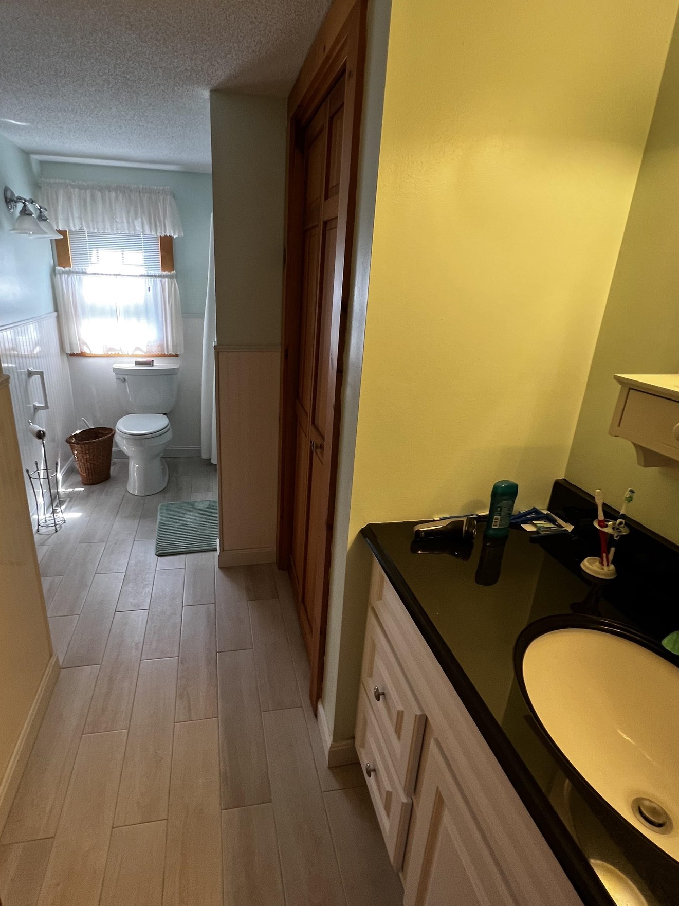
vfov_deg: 91.0
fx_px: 445
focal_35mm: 17
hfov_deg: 74.3
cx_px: 292
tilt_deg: -19.5
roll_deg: -1.0
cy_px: 452
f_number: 1.8
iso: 160
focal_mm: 1.57
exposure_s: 1/60
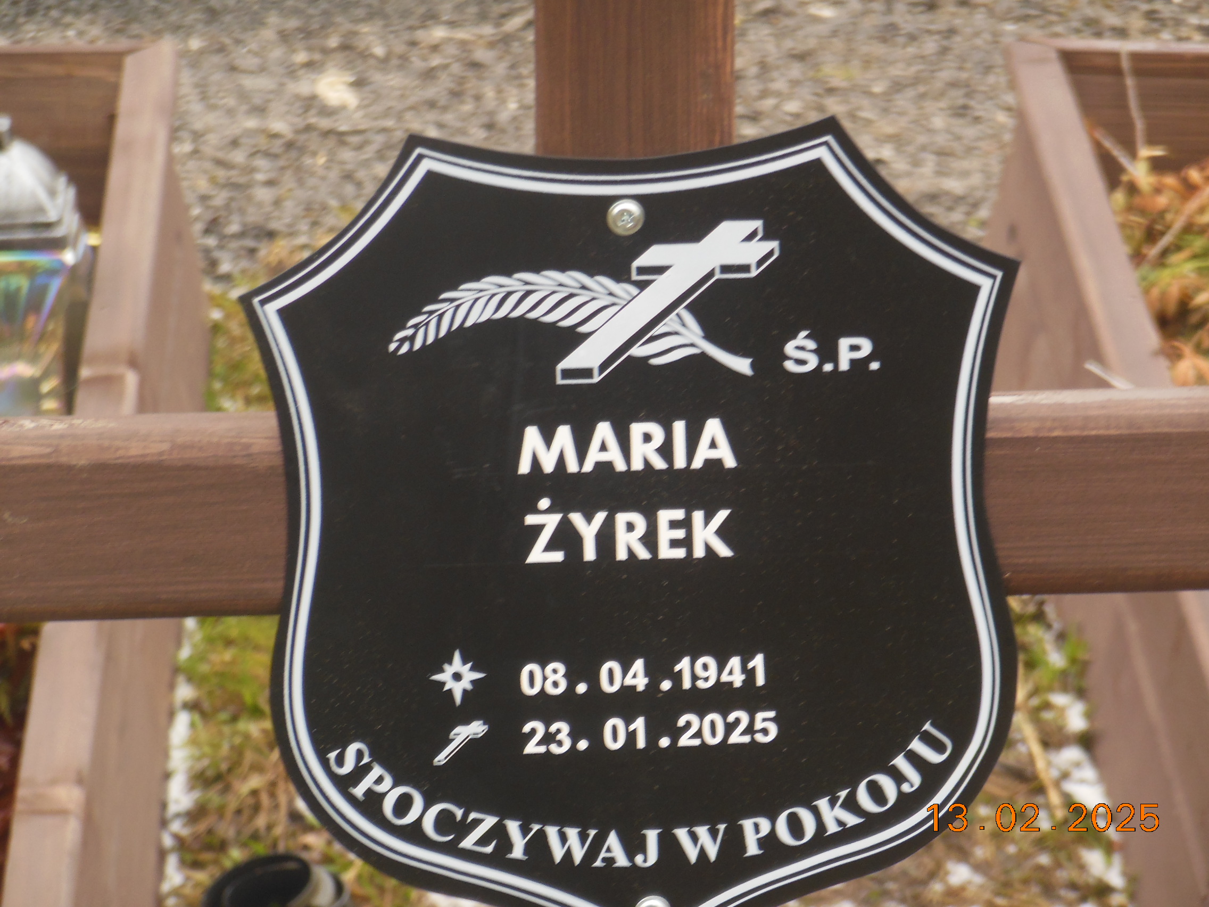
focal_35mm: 191
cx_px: 604
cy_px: 454
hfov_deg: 10.4
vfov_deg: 7.8
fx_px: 6671
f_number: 5.6
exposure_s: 1/60
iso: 200
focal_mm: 34
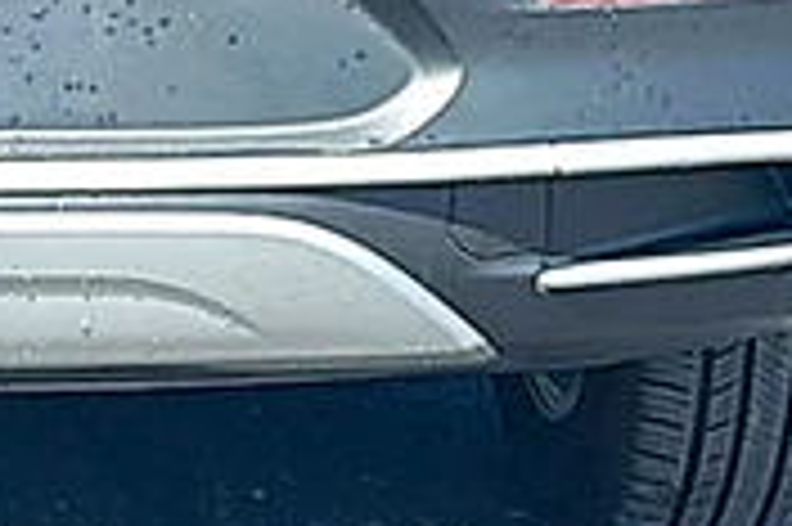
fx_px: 3451
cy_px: -389
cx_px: -252
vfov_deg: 8.4
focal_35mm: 157
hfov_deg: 12.7
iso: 80
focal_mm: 6.86
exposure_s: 1/1645
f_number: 1.78
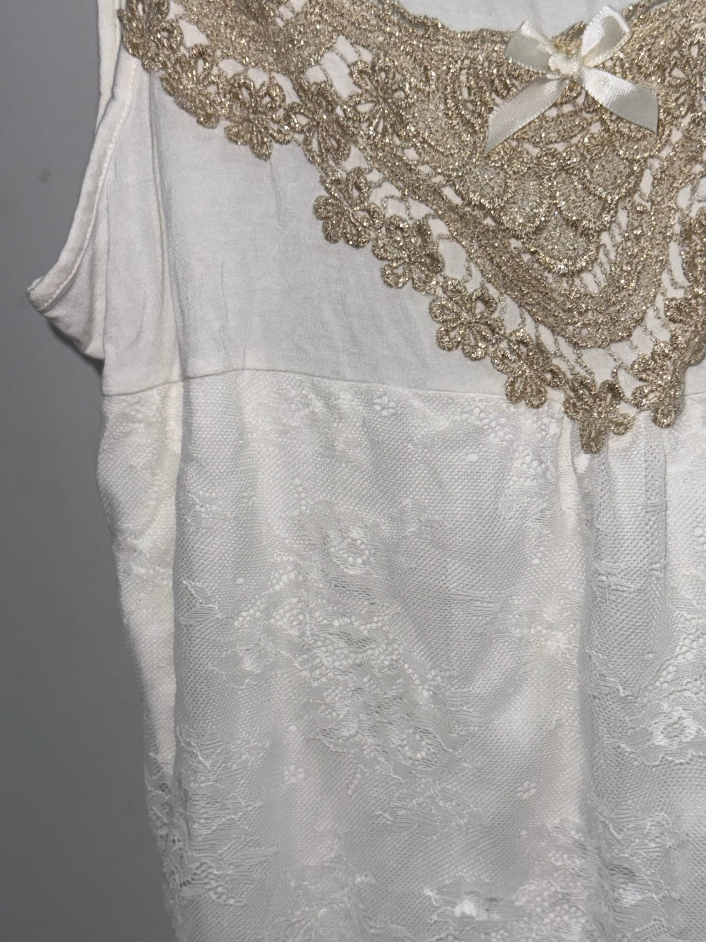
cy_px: 471
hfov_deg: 30.3
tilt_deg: -18.2
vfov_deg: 39.7
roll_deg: +3.4
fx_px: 1305
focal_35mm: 48
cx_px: 353
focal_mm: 6.76
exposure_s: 1/217
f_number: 1.78
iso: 50
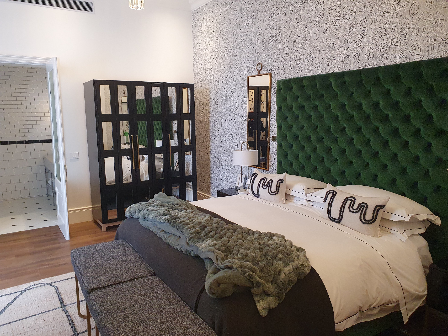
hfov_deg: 67.3
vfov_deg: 53.1
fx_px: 336
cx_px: 224
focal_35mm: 26
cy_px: 168
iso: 400
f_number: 2.4
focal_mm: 4.32
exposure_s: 1/50
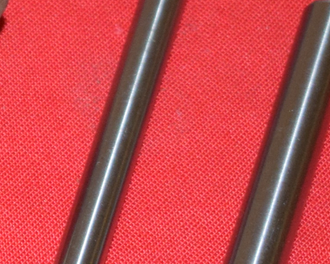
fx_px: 2657
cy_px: 127
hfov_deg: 6.9
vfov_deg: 5.7
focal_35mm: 272
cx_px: -325
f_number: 5
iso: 1250
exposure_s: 1/200
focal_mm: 32
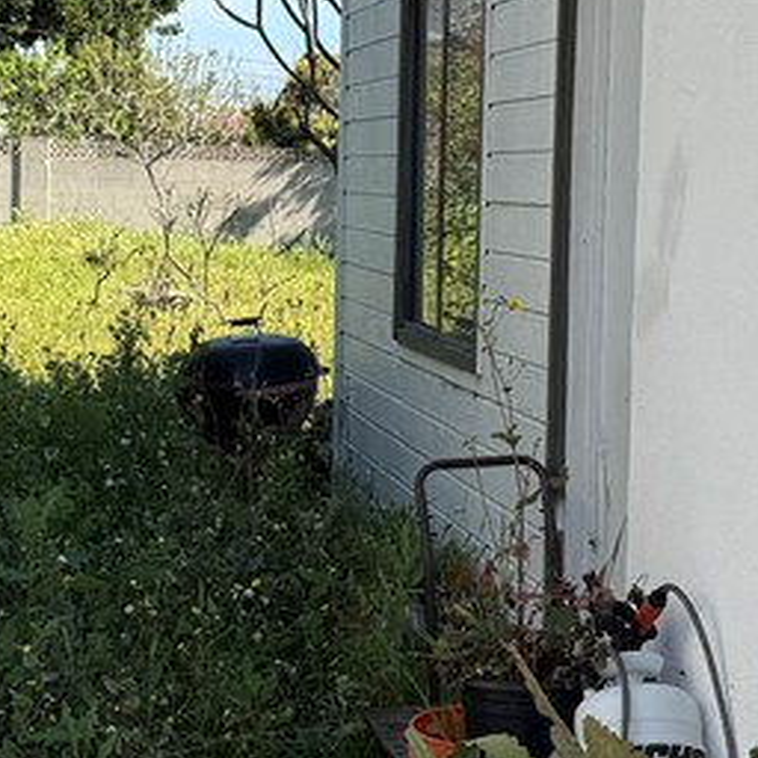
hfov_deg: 20.3
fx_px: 2106
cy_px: 314
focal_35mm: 85
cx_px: 246
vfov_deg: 20.4
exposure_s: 1/2907
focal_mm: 6.76
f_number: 1.78
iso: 80
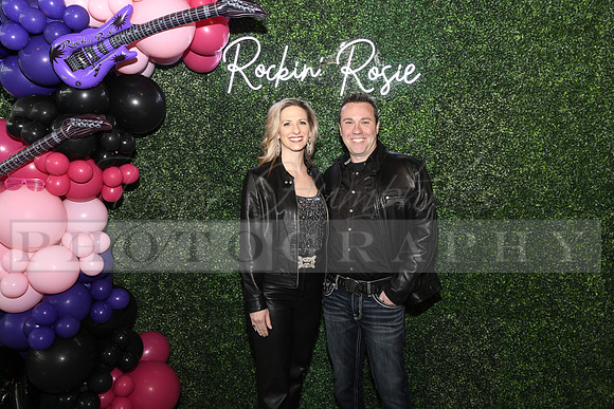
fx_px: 495
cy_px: 204
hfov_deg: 63.6
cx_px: 307
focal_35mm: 29
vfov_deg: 45.0
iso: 500
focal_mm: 29
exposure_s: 1/60
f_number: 6.3
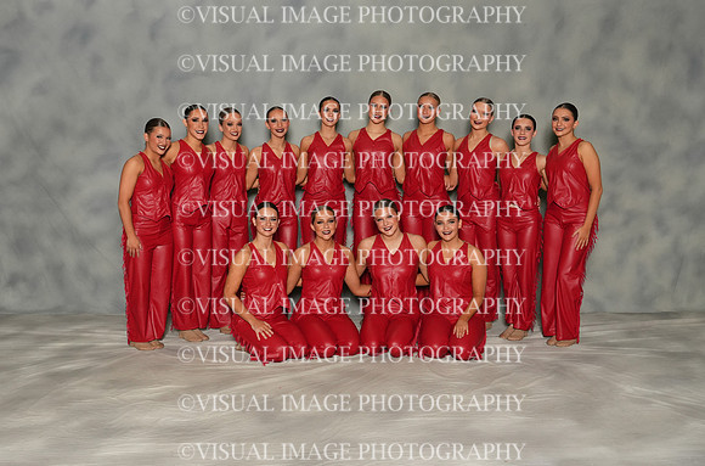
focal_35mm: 44
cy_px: 233
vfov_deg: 30.7
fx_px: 849
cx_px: 352
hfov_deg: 45.1
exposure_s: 1/125
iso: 800
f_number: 8
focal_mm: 29
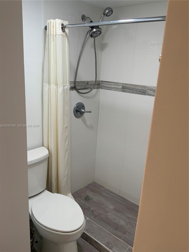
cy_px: 126
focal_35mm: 29
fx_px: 211
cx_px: 94
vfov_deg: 61.7
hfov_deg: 48.2
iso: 40
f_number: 1.8
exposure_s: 1/60
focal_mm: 3
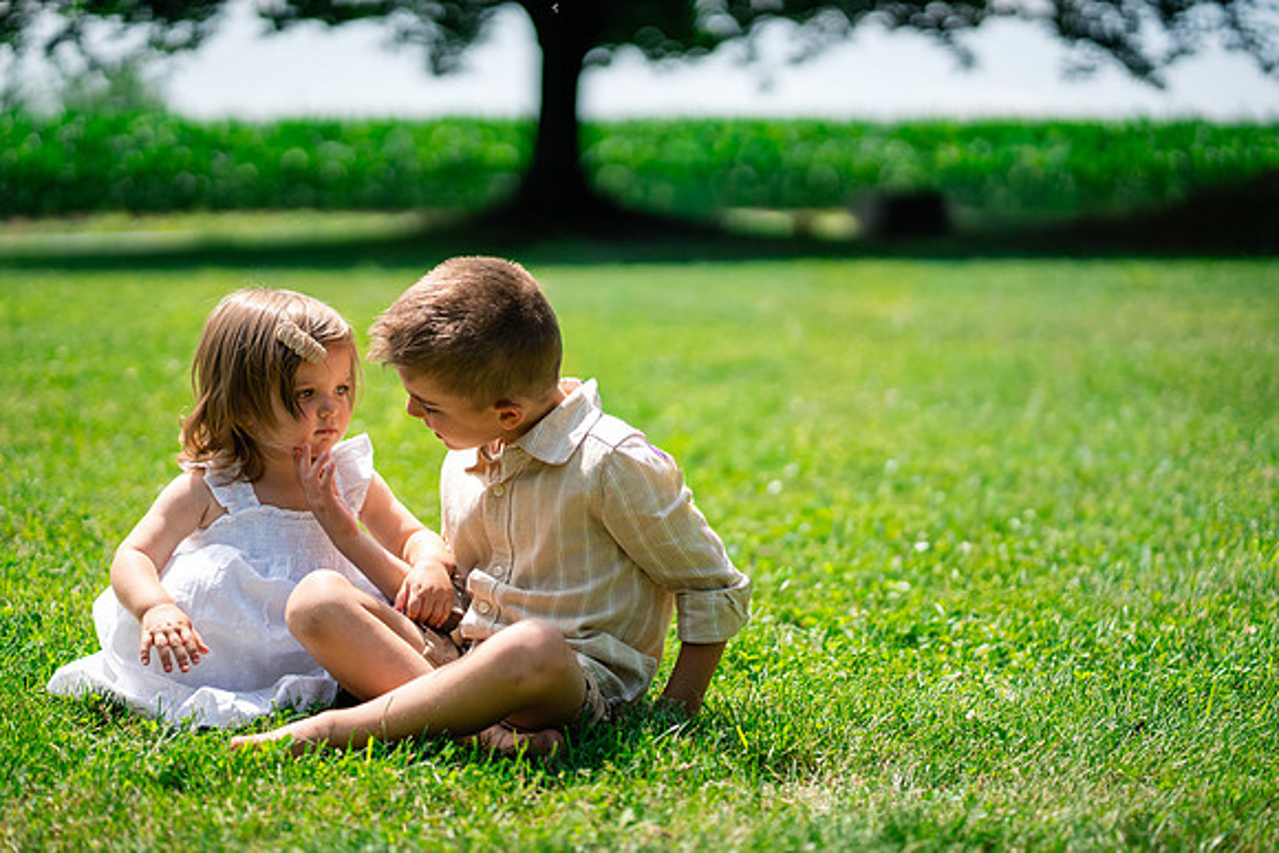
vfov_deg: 16.1
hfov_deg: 23.9
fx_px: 3020
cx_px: 640
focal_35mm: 85
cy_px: 426
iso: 400
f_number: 2
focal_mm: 85
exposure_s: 1/6400
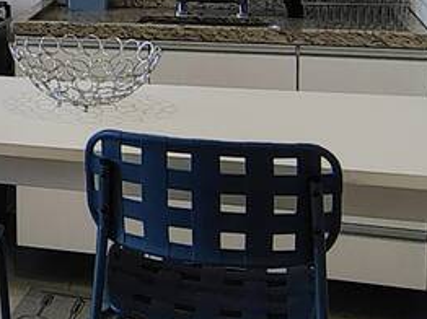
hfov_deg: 19.1
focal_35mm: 88
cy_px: -63
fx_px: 1085
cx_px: -243
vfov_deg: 16.1
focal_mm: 2.13
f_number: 2.2
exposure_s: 1/120
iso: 237
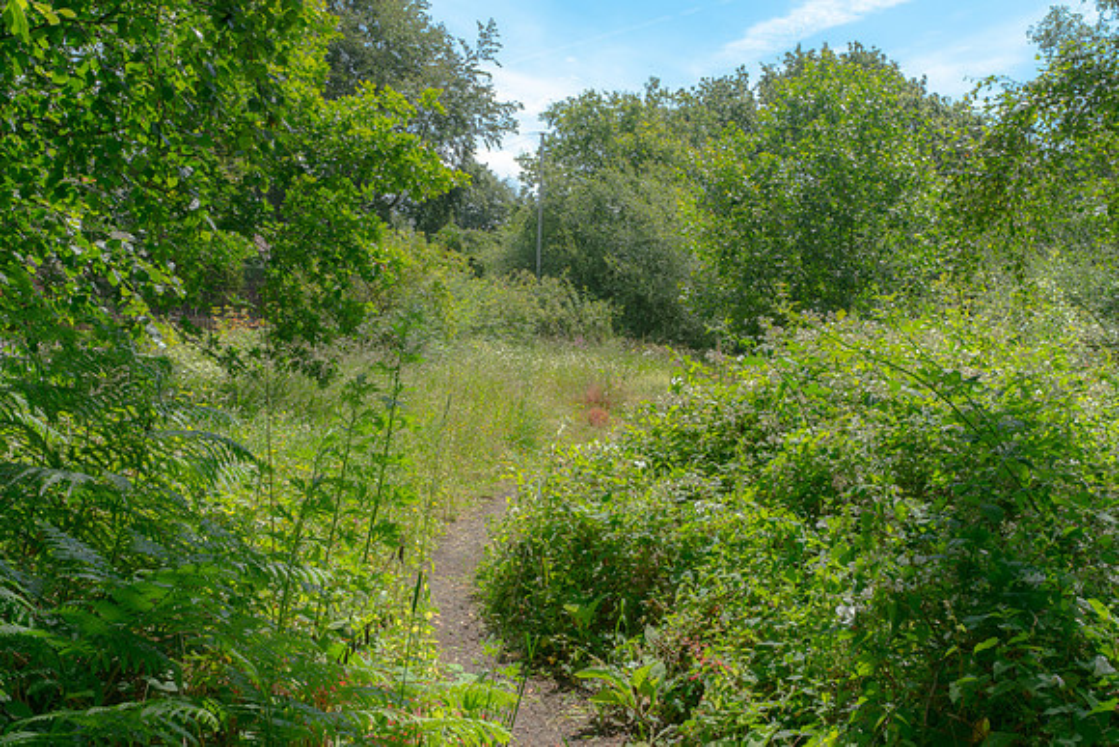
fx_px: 1088
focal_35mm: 35
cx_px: 560
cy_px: 374
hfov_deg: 54.4
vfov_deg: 37.9
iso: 200
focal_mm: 35
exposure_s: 1/80
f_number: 16
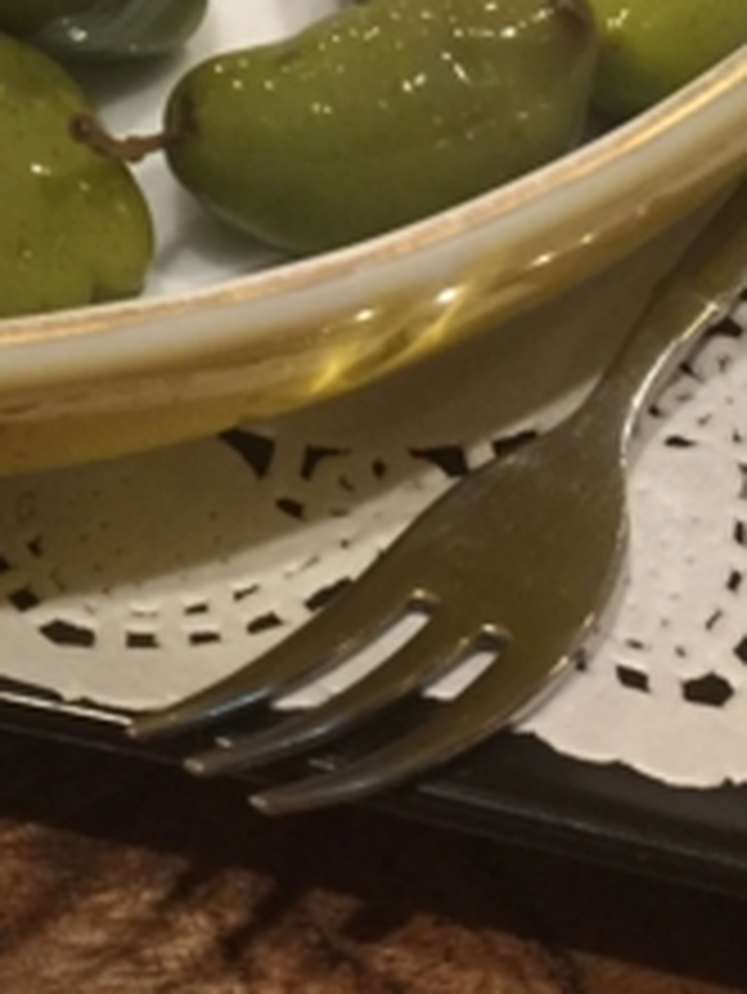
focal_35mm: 105
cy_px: -162
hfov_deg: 14.1
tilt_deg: -38.8
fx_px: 3018
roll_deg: -4.2
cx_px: 248
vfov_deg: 17.9
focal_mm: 4.15
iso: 100
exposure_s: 1/10
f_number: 2.2
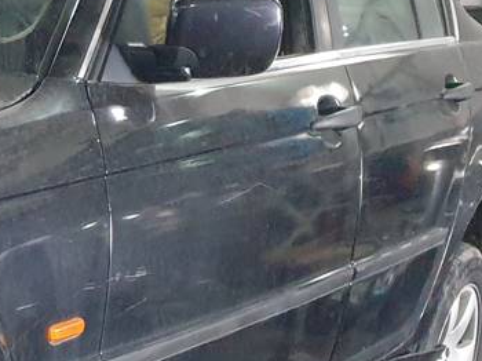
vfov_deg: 13.6
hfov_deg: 15.6
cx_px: -395
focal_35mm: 107
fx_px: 1489
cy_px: 369
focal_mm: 4.3
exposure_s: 1/50
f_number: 1.5
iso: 320
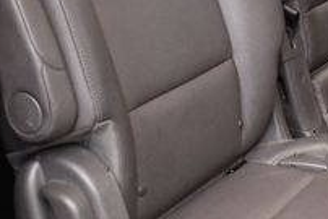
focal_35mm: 114
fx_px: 1039
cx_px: 338
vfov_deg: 11.9
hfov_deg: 17.5
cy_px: -5
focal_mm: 18
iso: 3200
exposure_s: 1/100
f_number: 3.5
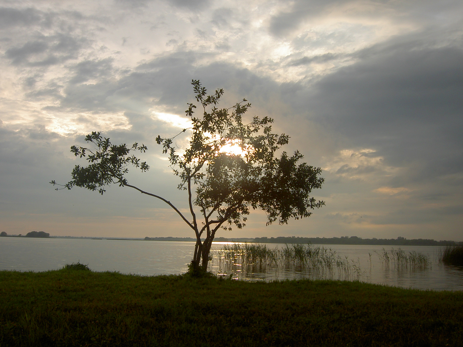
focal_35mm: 34
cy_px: 174
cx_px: 232
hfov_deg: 54.0
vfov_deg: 41.8
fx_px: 455
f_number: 4.7
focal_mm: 5.6
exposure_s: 1/320
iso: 50
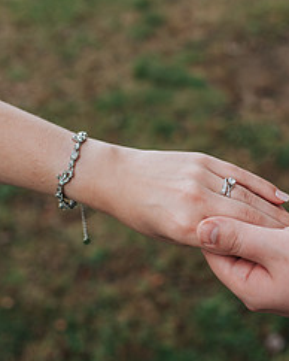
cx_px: 222
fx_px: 651
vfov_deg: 30.9
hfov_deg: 24.7
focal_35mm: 61
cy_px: 198
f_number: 3.2
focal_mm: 35
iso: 250
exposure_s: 1/800
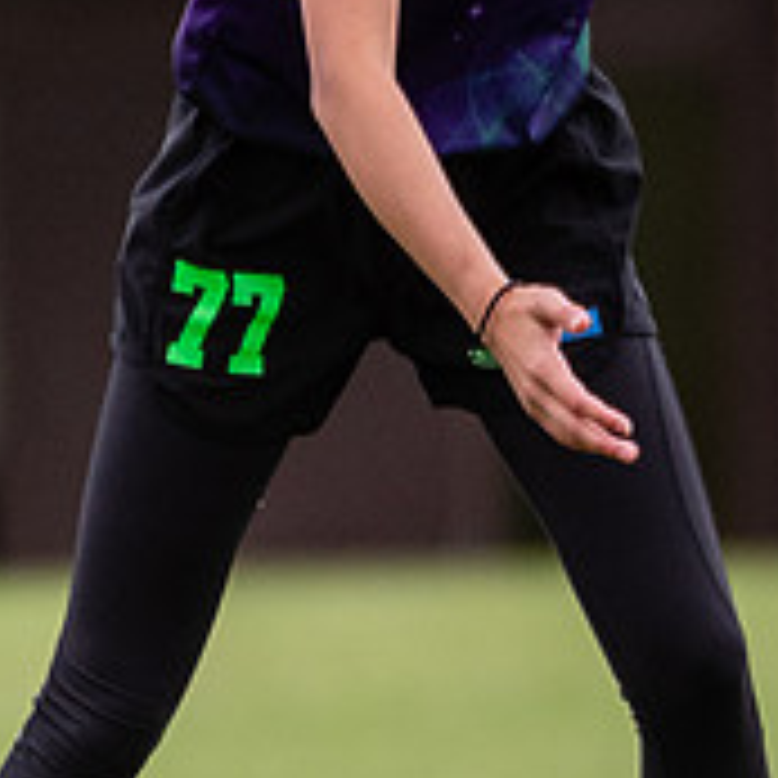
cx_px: 1499
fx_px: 62018
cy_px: 65
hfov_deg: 0.7
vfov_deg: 0.7
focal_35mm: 2439
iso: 500
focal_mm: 400
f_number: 4
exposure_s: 1/1000
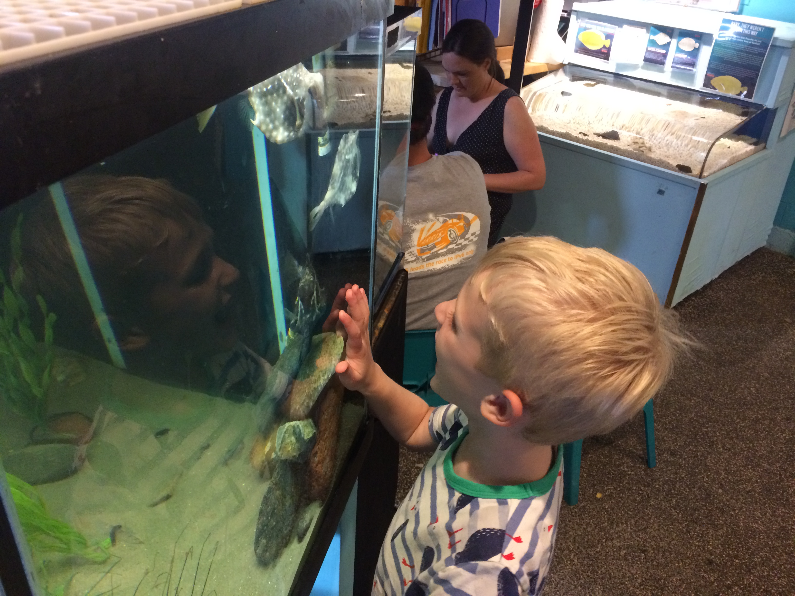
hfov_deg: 61.7
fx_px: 666
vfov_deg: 48.2
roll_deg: -4.1
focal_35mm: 29
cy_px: 298
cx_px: 398
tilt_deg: -31.7
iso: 250
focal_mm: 4.15
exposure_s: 1/30
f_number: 2.2
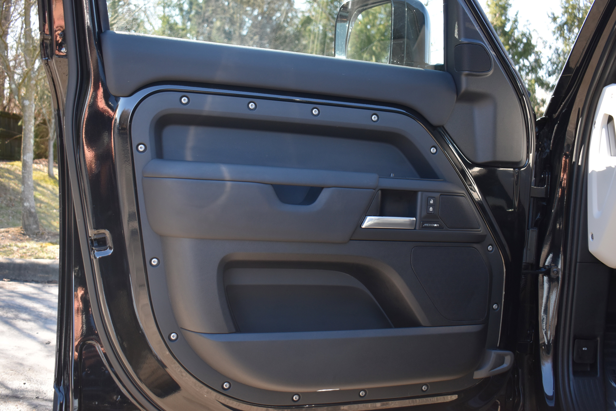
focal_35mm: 38
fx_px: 642
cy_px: 206
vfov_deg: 35.5
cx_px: 308
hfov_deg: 51.3
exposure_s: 1/250
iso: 500
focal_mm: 25
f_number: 4
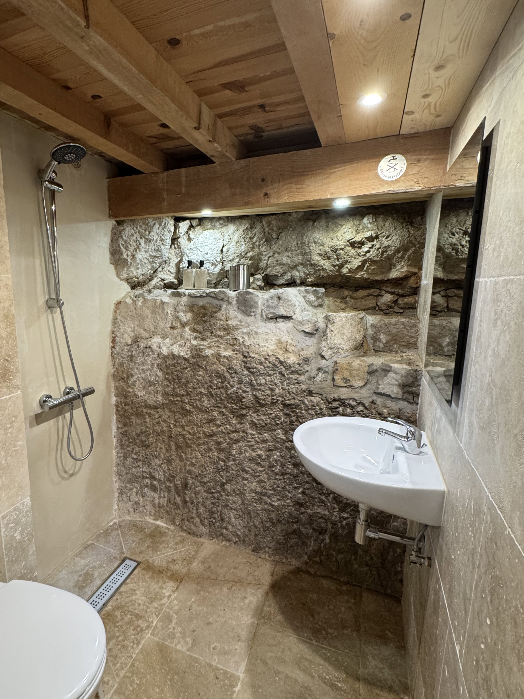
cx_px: 209
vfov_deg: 87.8
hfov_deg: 70.8
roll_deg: -0.2
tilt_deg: -10.1
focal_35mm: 18
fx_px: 363
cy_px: 347
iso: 320
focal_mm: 2.22
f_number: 2.2
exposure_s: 1/50
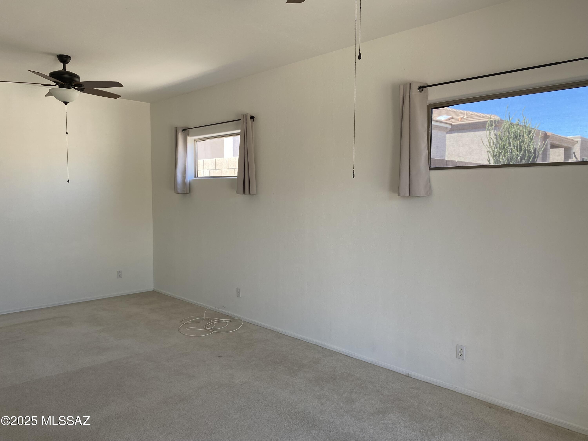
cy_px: 220
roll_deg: -0.3
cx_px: 294
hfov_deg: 67.3
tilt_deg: -4.4
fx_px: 442
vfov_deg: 53.1
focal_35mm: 26
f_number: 1.8
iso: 50
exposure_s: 1/122
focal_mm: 4.25
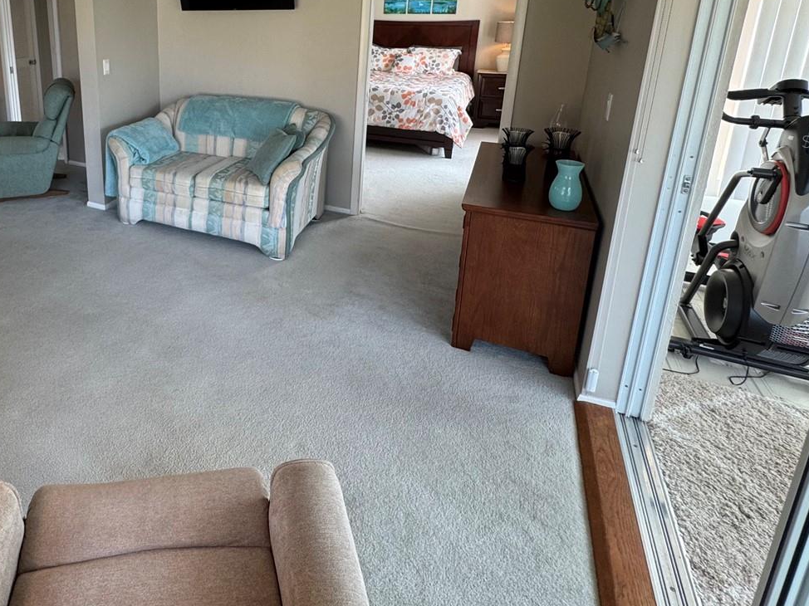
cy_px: 141
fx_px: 537
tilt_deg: -15.2
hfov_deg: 69.7
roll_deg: +0.2
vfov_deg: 55.6
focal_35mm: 23
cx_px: 216
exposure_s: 1/120
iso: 125
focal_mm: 2.22
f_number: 2.2
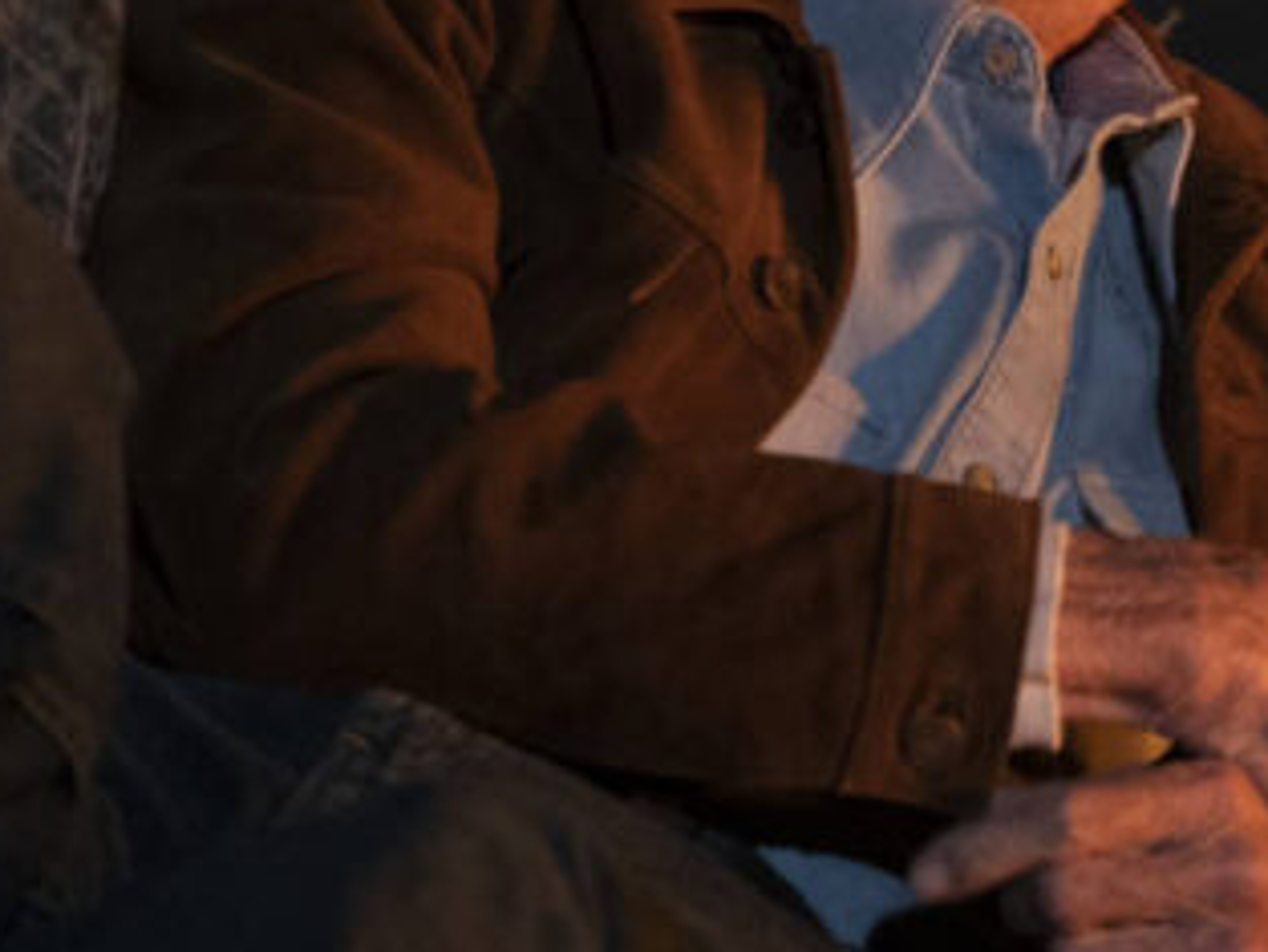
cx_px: 1337
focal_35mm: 457
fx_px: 16747
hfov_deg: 4.3
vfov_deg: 3.3
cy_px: 63
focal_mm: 124.3
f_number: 3.2
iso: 4000
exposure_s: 1/60
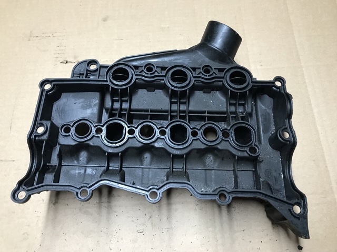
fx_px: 272
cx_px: 168
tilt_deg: -68.8
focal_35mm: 28
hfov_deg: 63.5
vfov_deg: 49.7
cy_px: 126
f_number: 1.8
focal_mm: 3.99
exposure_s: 1/17
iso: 50
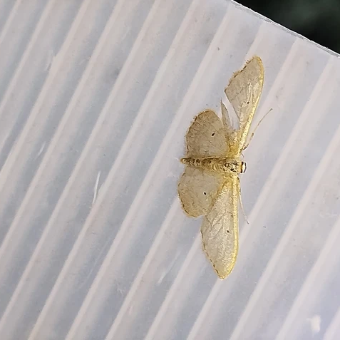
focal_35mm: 108
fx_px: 1200
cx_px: 177
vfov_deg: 16.1
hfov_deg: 16.1
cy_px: 170
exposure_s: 1/50
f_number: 1.7
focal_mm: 5.31
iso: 200
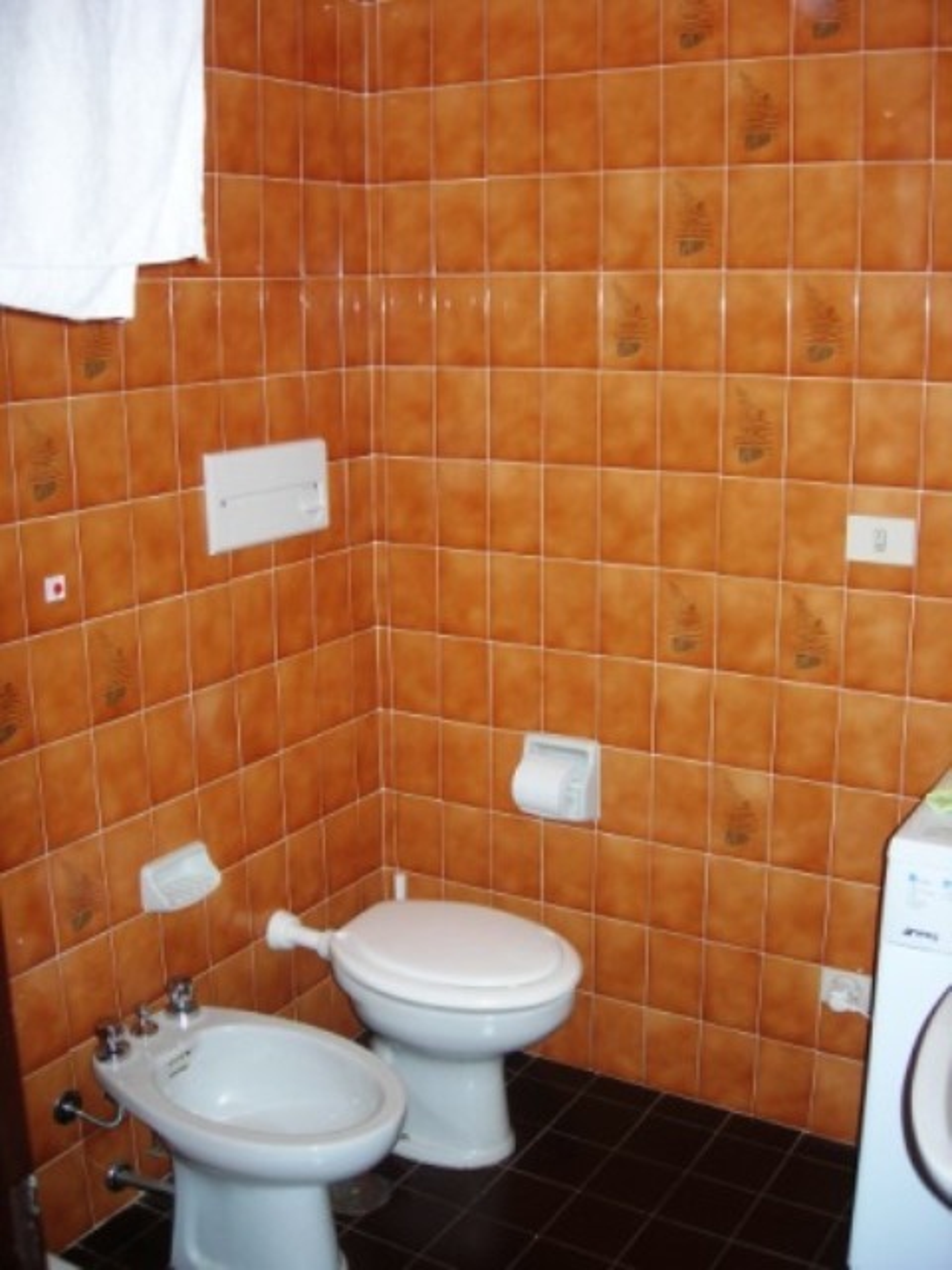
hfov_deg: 37.7
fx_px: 1393
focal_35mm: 38
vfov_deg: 49.0
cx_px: 476
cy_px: 635
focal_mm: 7.8
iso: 64
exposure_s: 1/60.1
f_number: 2.8
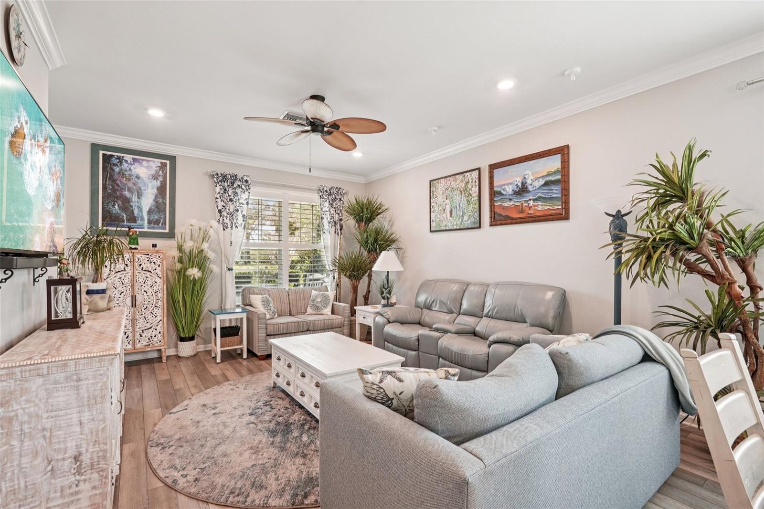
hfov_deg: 96.7
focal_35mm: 16
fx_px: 339
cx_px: 382
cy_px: 254
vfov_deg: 73.7
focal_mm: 16
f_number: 8
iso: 400
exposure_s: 1/13
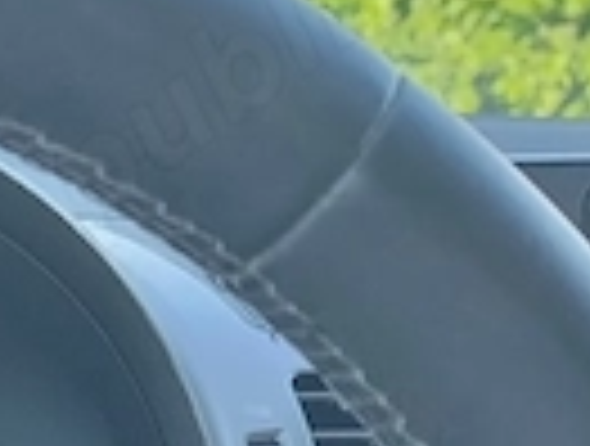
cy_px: 743
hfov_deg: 14.6
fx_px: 1880
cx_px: -608
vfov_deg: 12.6
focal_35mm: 110
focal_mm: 5.56
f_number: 1.8
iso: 322
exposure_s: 1/100
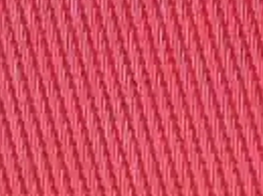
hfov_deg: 7.0
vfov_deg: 5.0
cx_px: 621
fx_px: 2048
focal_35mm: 270
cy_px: -507
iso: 80
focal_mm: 4.28
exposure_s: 1/60
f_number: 2.4
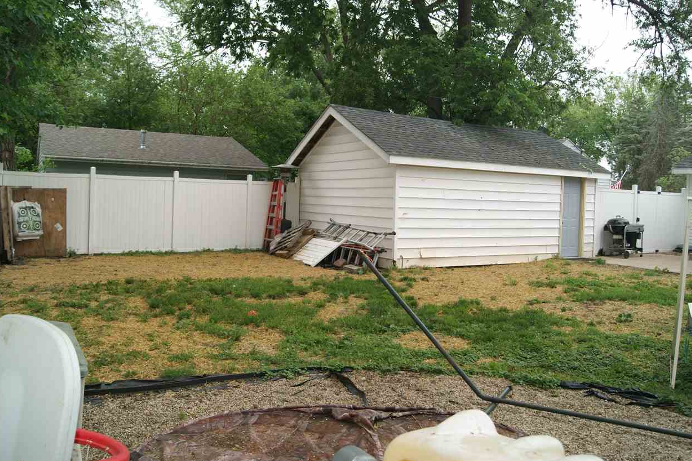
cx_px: 339
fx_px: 769
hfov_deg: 48.5
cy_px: 227
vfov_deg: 33.4
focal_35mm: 40
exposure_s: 1/160
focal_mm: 26
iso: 100
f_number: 5.6
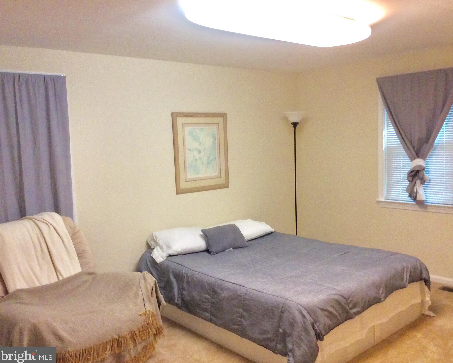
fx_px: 456
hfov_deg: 52.8
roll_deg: +3.1
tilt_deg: -5.9
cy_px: 182
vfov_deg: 43.4
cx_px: 243
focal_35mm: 34
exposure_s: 1/24
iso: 200
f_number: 2.4
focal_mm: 3.3
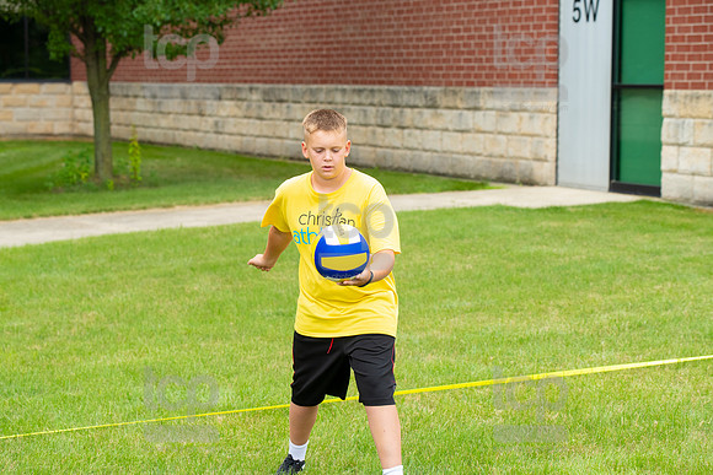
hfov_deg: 22.1
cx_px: 356
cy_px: 238
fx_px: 1822
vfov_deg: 14.9
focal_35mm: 92
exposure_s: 1/1000
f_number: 4.5
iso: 640
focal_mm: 92
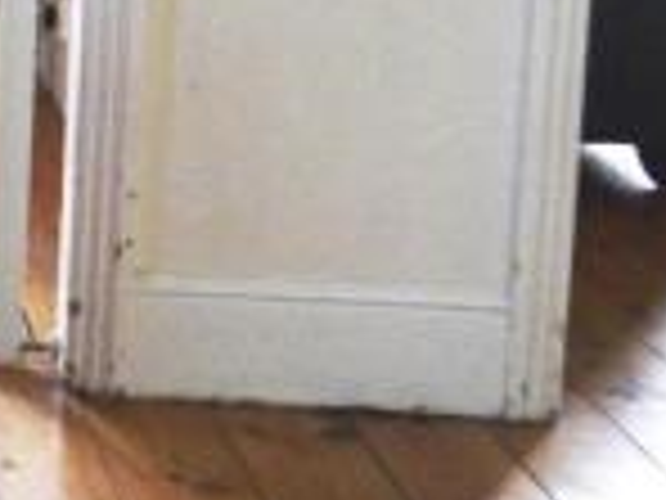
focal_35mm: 110
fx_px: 2116
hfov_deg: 15.2
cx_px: -565
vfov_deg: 13.0
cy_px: -151
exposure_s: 1/60
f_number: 3.5
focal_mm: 14
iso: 1250
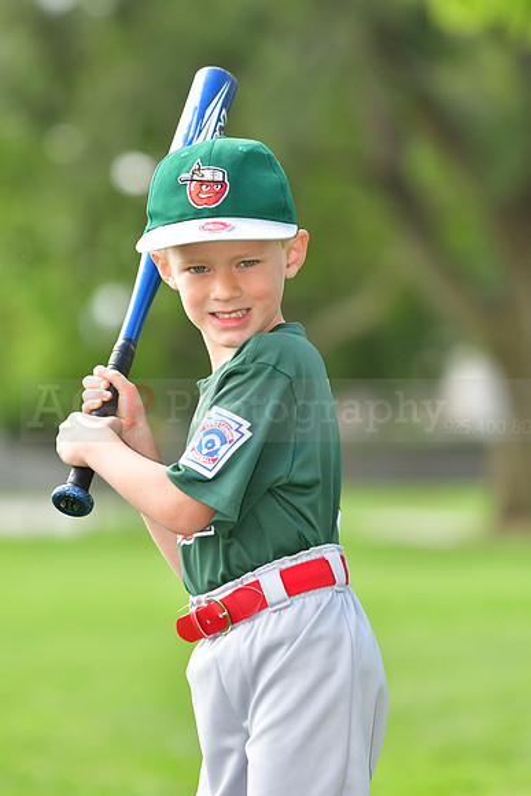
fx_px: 5141
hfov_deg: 5.9
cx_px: 266
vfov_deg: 8.9
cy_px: 398
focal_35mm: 232
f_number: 4
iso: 500
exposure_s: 1/1600
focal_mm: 155
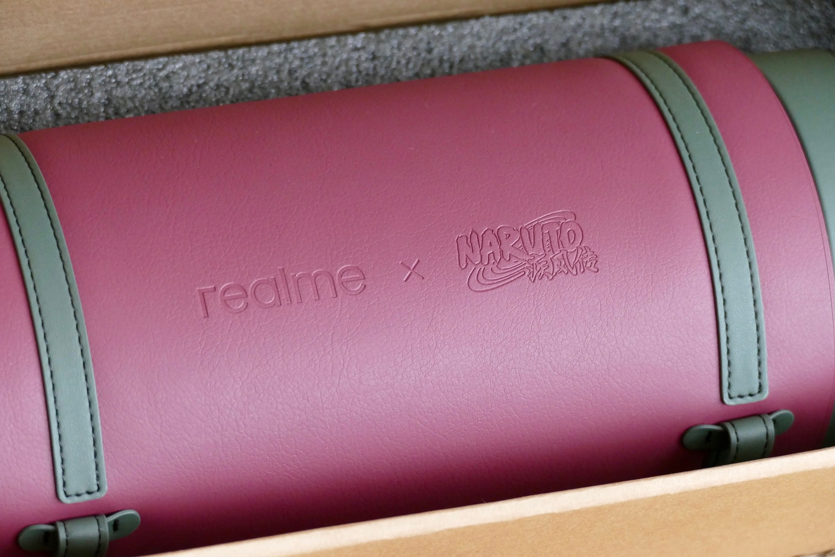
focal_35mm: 186
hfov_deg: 11.1
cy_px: 278
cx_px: 418
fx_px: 4314
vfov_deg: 7.4
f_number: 4
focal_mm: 67.72
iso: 1250
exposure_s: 1/100
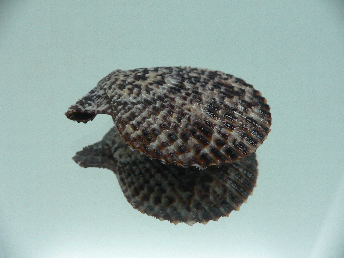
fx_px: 348
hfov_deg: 52.6
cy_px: 129
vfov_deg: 40.7
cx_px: 172
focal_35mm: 35
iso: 100
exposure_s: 1/60
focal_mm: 4.6
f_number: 2.8
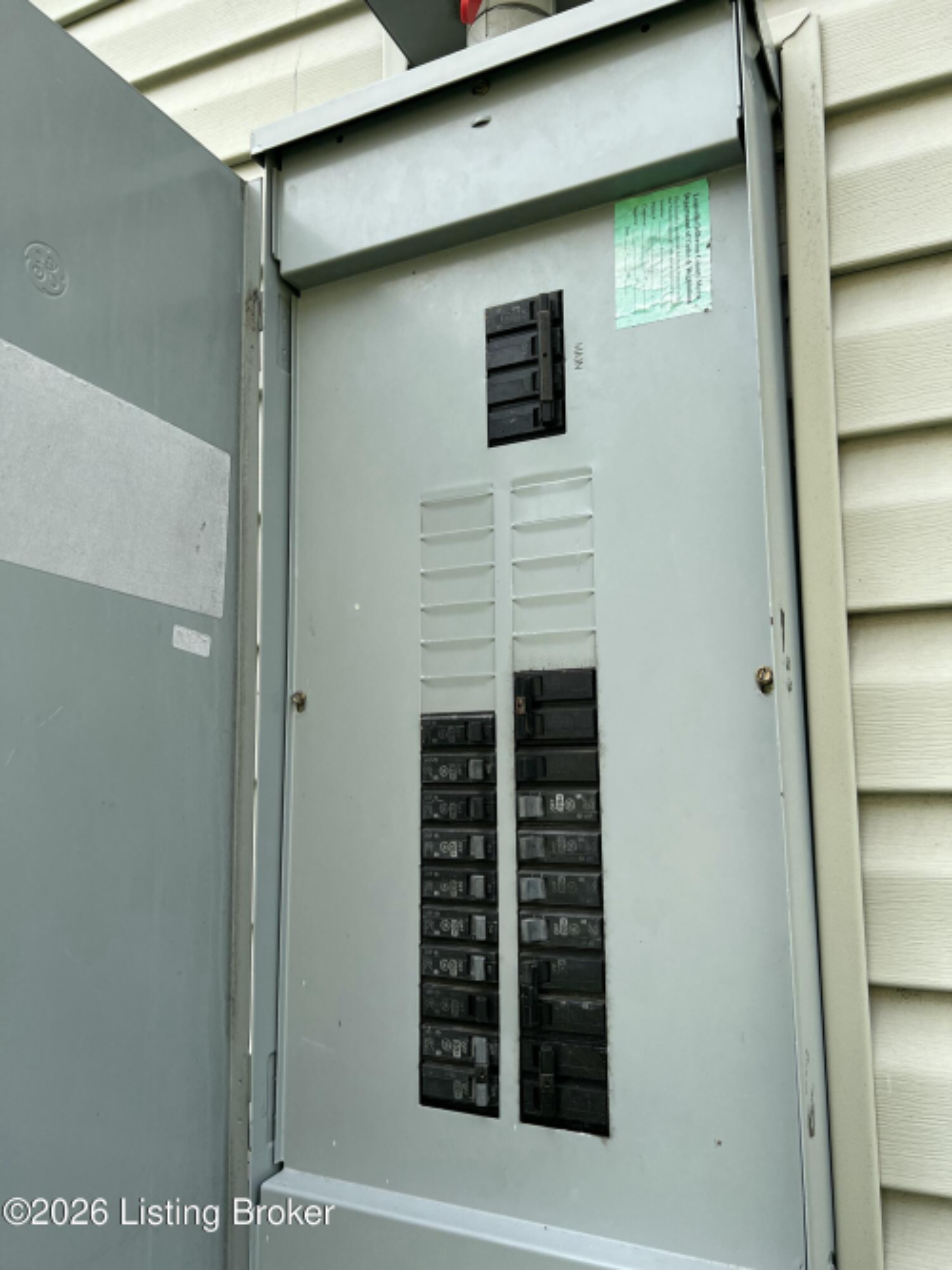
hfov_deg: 53.0
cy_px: 635
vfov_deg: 67.3
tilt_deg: +9.1
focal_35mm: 26
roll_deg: +0.9
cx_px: 476
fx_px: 954
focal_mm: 5.7
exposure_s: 1/982
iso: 50
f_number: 1.5
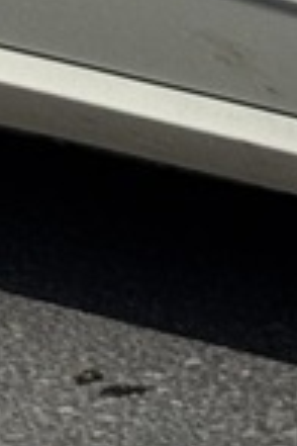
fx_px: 6063
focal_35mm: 490
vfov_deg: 4.1
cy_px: -686
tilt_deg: -0.4
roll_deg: +2.3
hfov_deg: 2.8
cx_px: 864
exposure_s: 1/15385
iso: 64
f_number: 1.78
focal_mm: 6.76
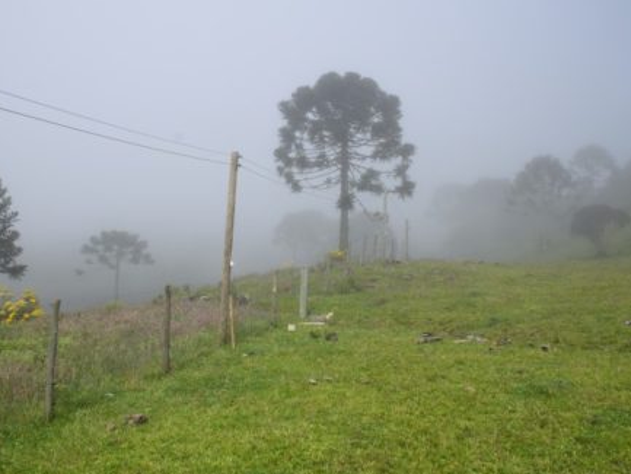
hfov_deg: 59.9
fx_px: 547
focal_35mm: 30
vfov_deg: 46.8
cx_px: 306
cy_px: 238
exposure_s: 1/400
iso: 200
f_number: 10
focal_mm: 18
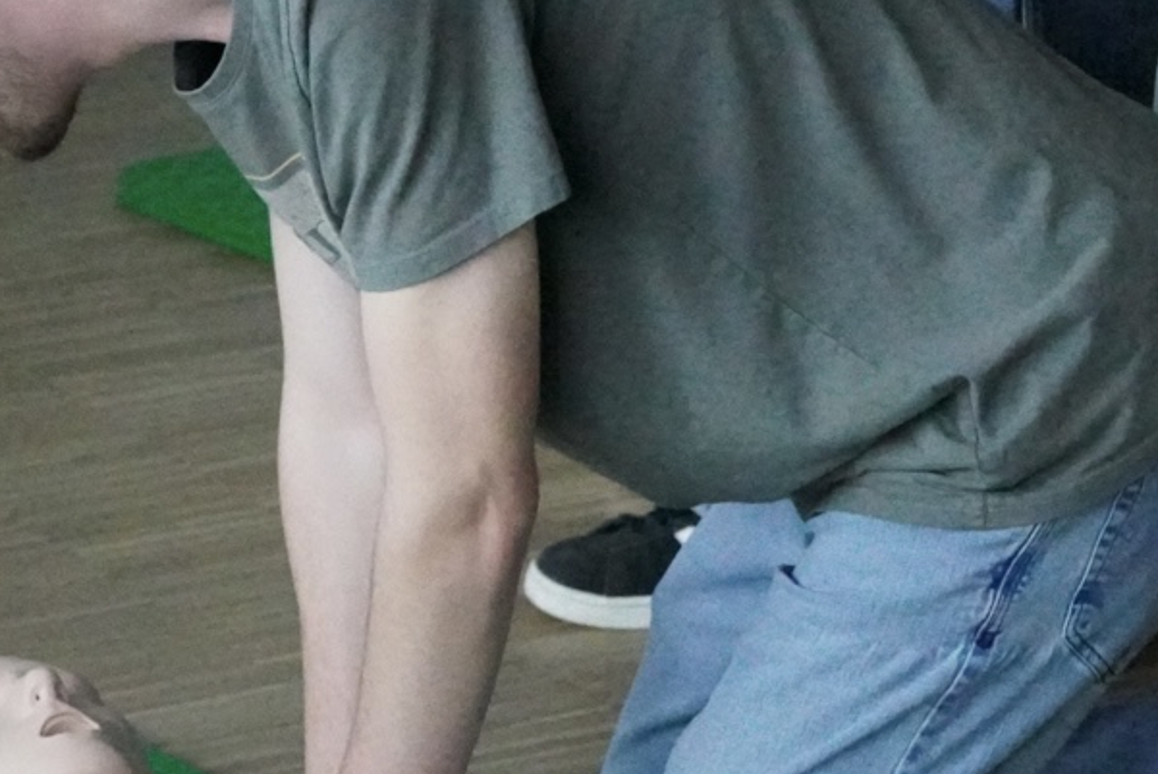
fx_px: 7157
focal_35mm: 222
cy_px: 268
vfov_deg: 6.2
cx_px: 403
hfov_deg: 9.2
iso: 25600
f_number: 4.5
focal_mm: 55
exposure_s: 1/2500
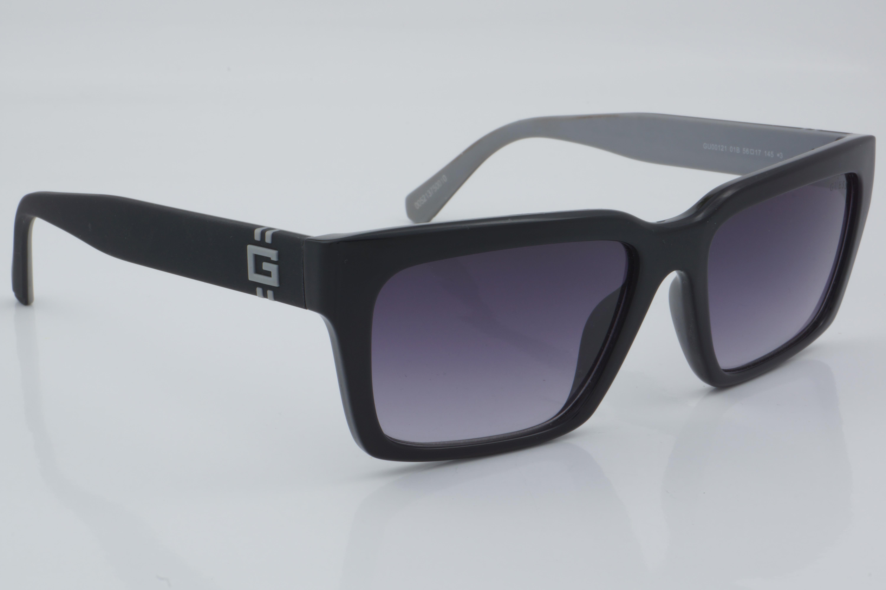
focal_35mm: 75
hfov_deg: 27.0
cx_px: 443
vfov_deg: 18.2
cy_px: 295
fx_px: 1846
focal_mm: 50
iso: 100
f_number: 32
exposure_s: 1/4
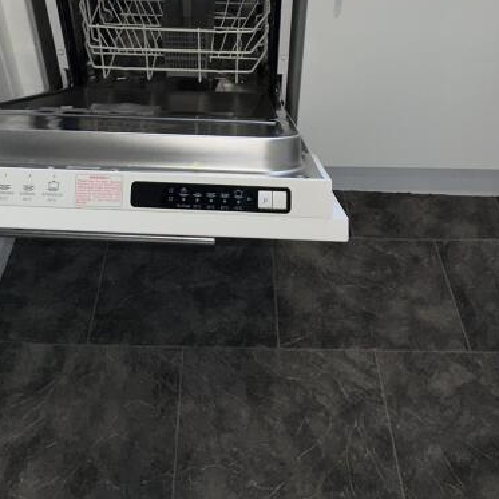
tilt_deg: -29.2
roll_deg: +0.8
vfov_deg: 39.3
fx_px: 555
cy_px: -55
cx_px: 226
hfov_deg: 48.4
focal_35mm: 34
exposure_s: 1/124
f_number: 2.2
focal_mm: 2.22
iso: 32
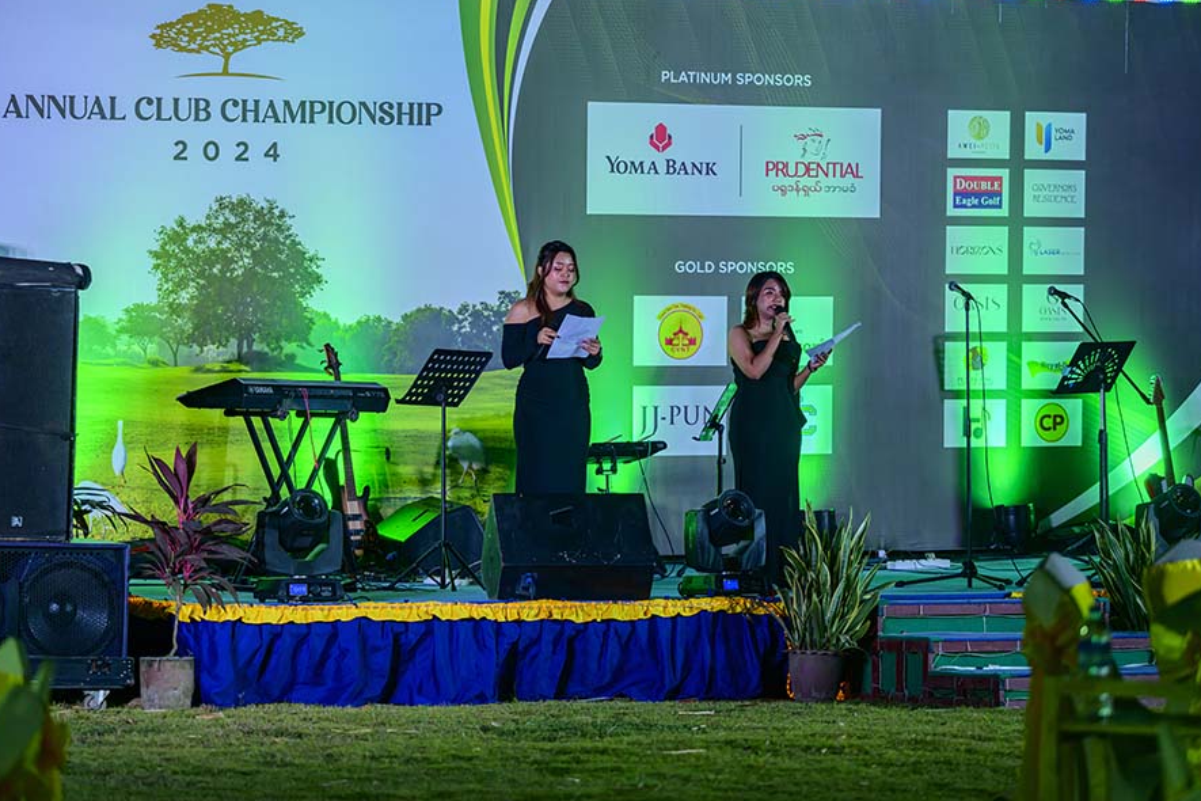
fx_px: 4704
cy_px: 399
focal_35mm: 141
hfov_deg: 14.6
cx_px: 635
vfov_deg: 9.7
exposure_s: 1/250
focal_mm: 130
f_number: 2.8
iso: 360
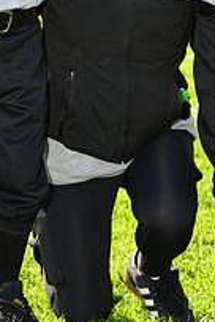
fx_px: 2553
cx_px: 100
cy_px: -80
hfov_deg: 4.8
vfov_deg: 7.2
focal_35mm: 285
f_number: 5
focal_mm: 100
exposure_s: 1/250
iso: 100
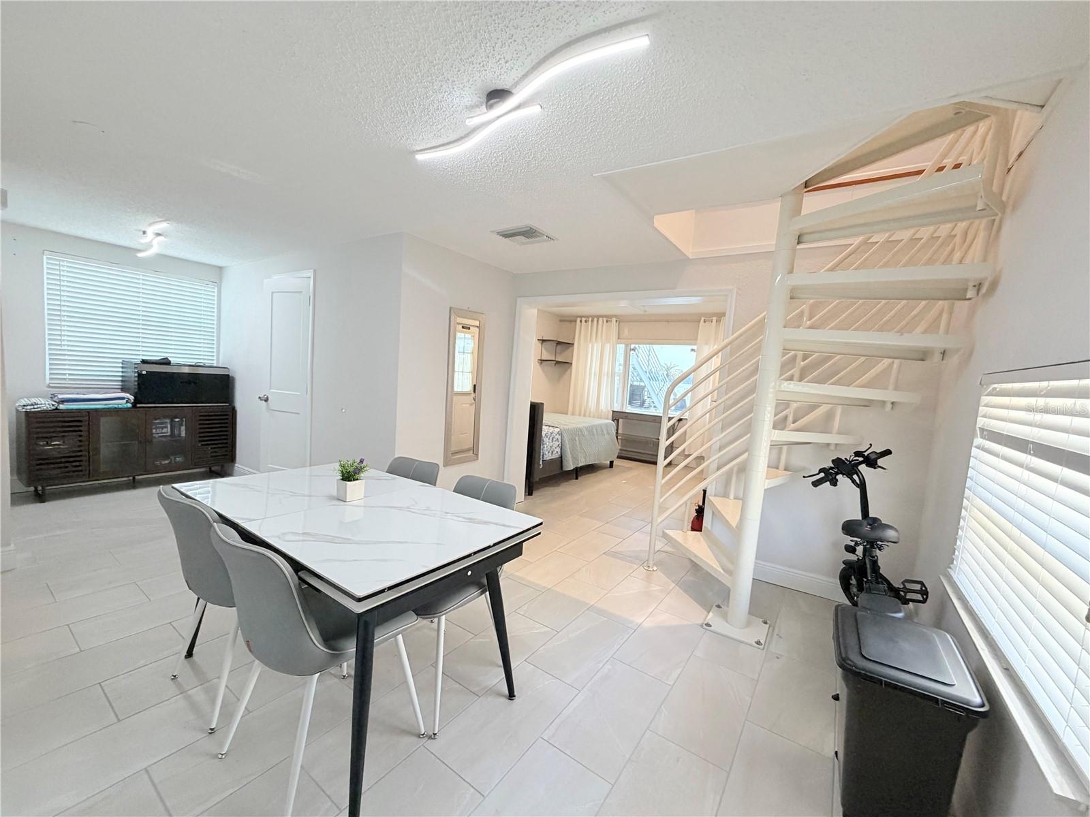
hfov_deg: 102.1
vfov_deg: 85.7
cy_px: 408
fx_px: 441
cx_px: 545
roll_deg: -2.9
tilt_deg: -4.3
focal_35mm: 14
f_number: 2.2
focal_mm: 2.22
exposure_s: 1/120
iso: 250
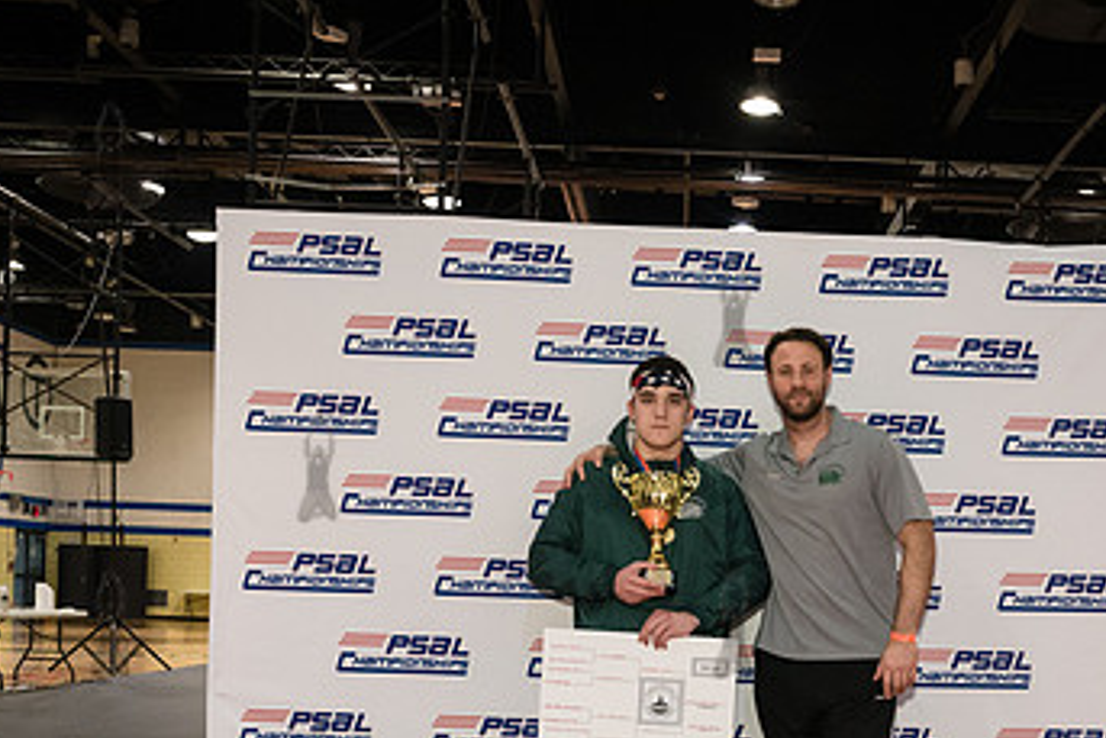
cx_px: 732
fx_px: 1506
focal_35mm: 49
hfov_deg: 39.9
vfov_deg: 26.9
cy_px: 620
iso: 4000
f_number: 5
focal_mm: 29
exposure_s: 1/160
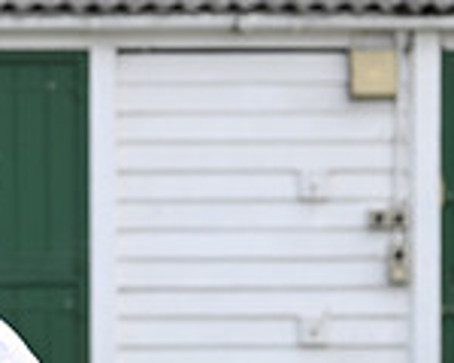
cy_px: 461
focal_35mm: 637
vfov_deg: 2.4
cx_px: -278
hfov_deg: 3.0
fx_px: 8559
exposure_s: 1/1600
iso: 400
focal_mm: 175
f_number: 4.5
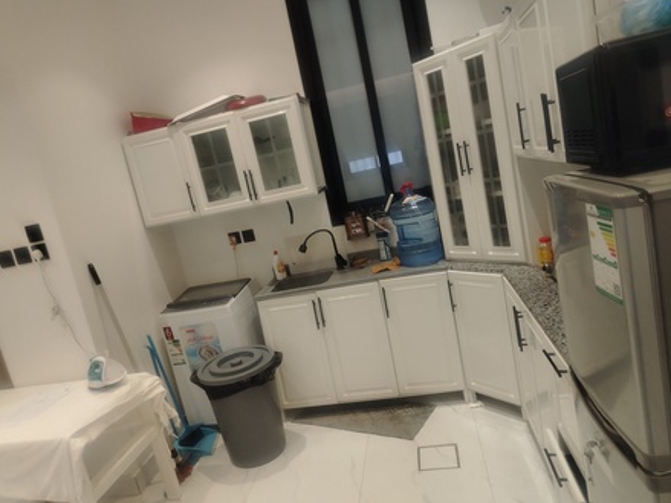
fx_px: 484
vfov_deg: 54.9
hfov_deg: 69.4
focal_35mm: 25
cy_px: 248
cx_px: 325
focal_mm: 5.25
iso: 1416
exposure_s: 1/100
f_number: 1.75
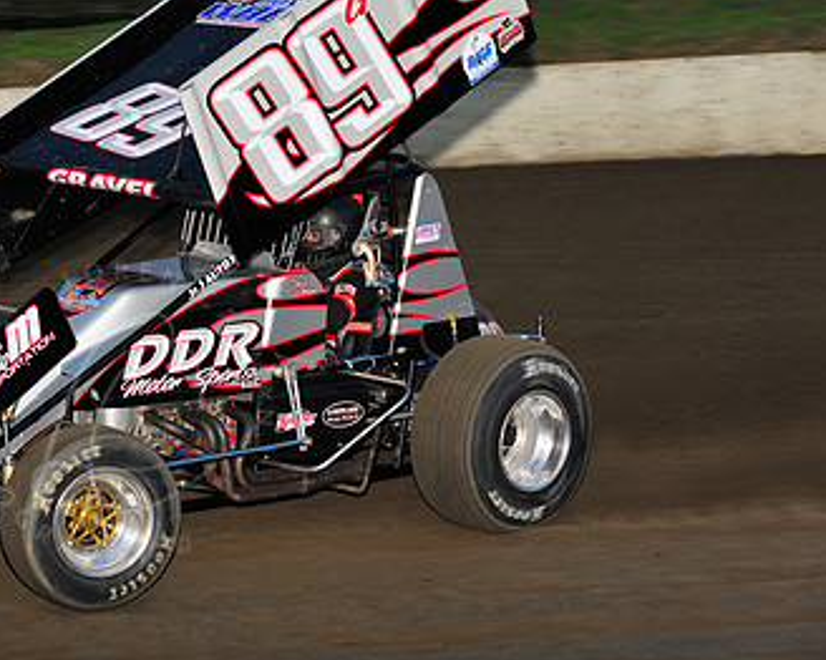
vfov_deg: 9.3
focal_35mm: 166
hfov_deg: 11.6
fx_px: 4056
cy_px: 181
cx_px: 121
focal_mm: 100
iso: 640
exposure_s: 1/320
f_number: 6.3
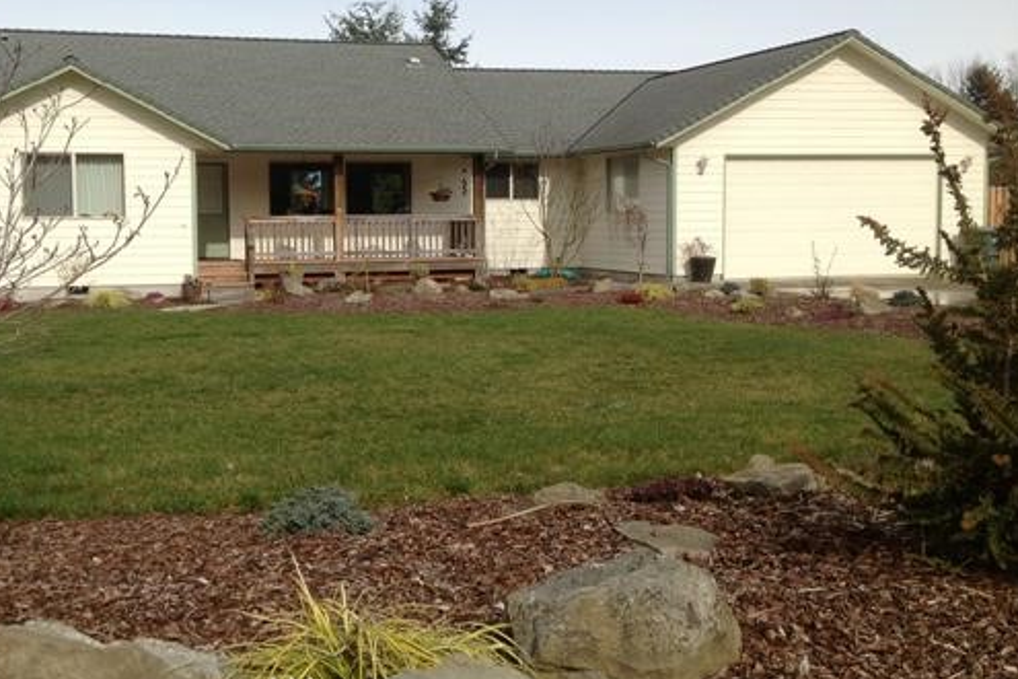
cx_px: 370
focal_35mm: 47
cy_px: 288
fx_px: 1329
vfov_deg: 28.6
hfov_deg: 41.6
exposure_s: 1/2016
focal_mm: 4.28
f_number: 2.4
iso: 50
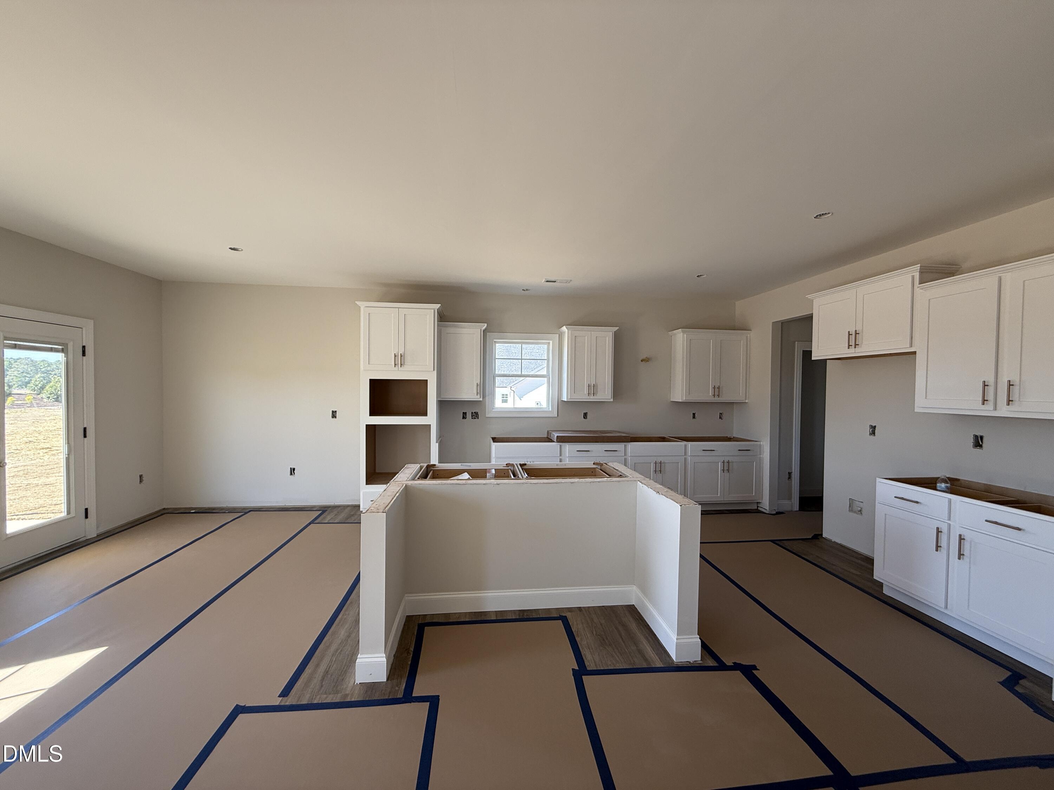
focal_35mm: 14
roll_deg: -1.6
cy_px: 395
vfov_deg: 85.7
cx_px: 527
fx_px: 426
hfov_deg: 102.1
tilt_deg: +0.2
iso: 64
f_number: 2.2
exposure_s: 1/102
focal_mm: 2.22
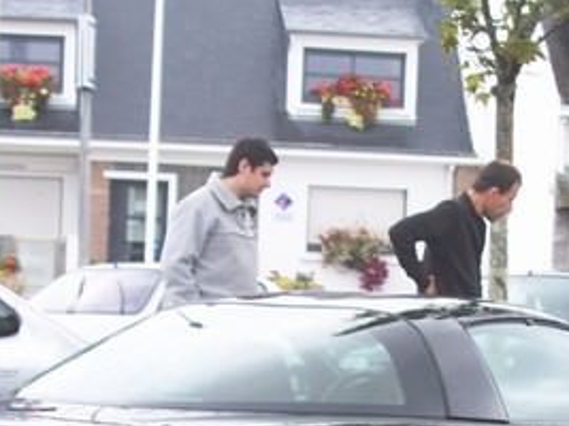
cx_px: 356
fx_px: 1972
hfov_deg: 16.4
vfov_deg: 12.1
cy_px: 473
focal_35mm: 120
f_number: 3.4
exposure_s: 1/45
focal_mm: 8.6
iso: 80
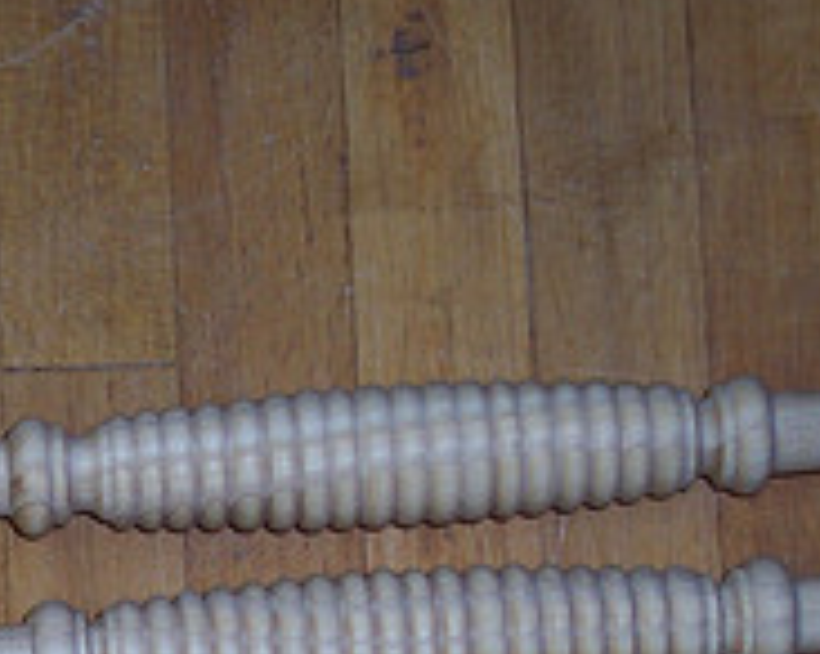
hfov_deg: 11.8
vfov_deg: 9.3
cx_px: -67
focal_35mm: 161
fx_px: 3903
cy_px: 965
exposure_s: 1/60
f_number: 3.4
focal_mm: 10.7
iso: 100
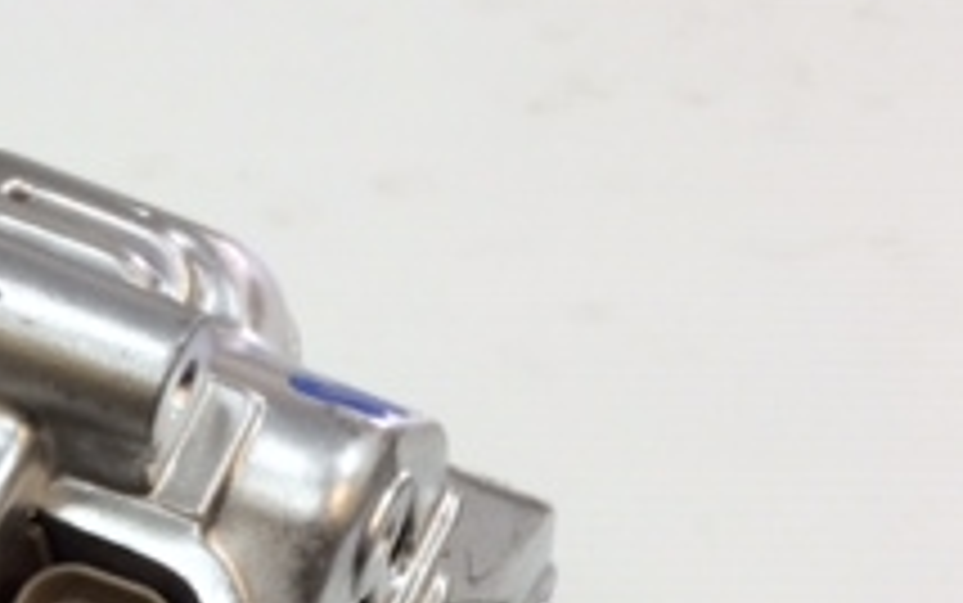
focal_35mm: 95
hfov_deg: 20.1
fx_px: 2495
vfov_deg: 12.8
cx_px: -270
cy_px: 1017
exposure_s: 1/33
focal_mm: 4.12
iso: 40
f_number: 2.2
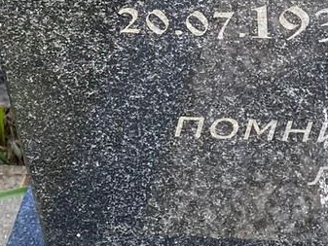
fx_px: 1052
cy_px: -118
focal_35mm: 111
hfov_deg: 16.5
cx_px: 456
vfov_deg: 12.7
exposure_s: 1/247
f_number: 1.8
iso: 32
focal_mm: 4.25
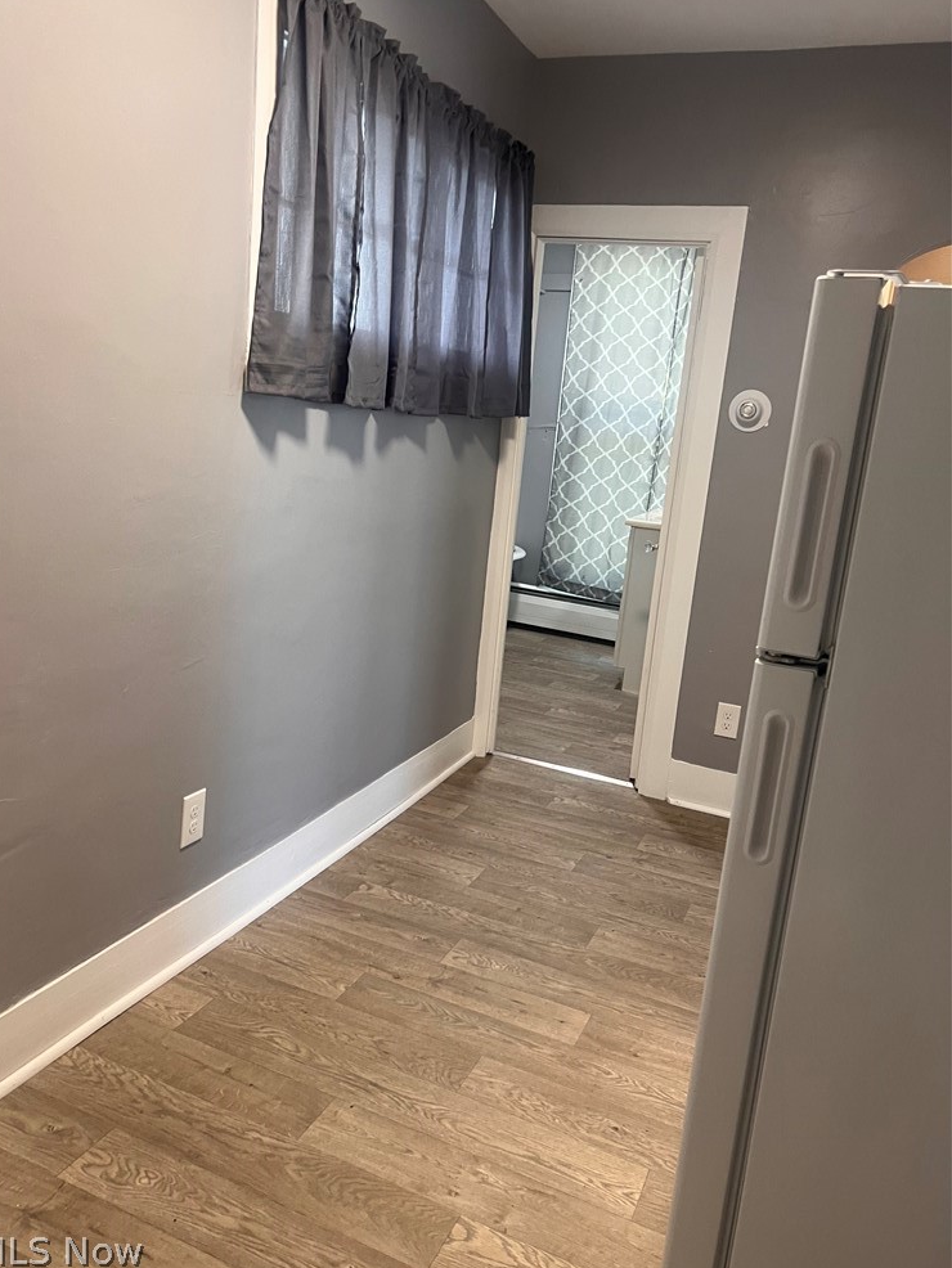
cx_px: 459
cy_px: 622
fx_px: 990
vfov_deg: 65.3
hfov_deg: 51.4
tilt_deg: -12.7
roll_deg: -3.2
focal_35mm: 27
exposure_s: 1/60
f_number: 1.5
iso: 125
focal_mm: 5.7
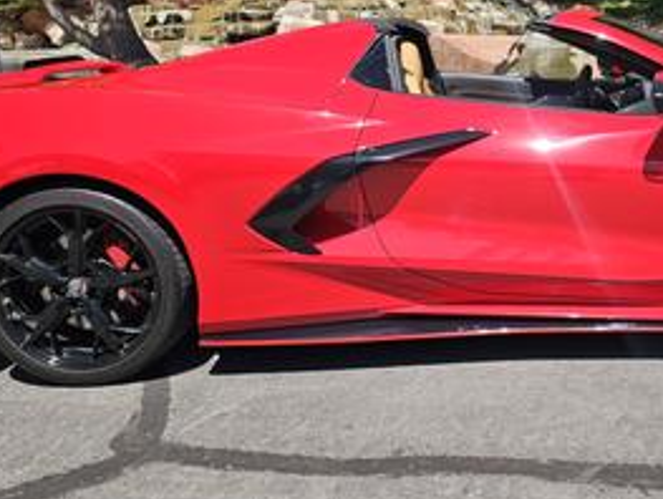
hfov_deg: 41.6
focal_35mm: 44
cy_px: 166
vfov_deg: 32.7
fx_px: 844
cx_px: 497
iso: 10
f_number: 1.7
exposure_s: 1/794
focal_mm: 6.3
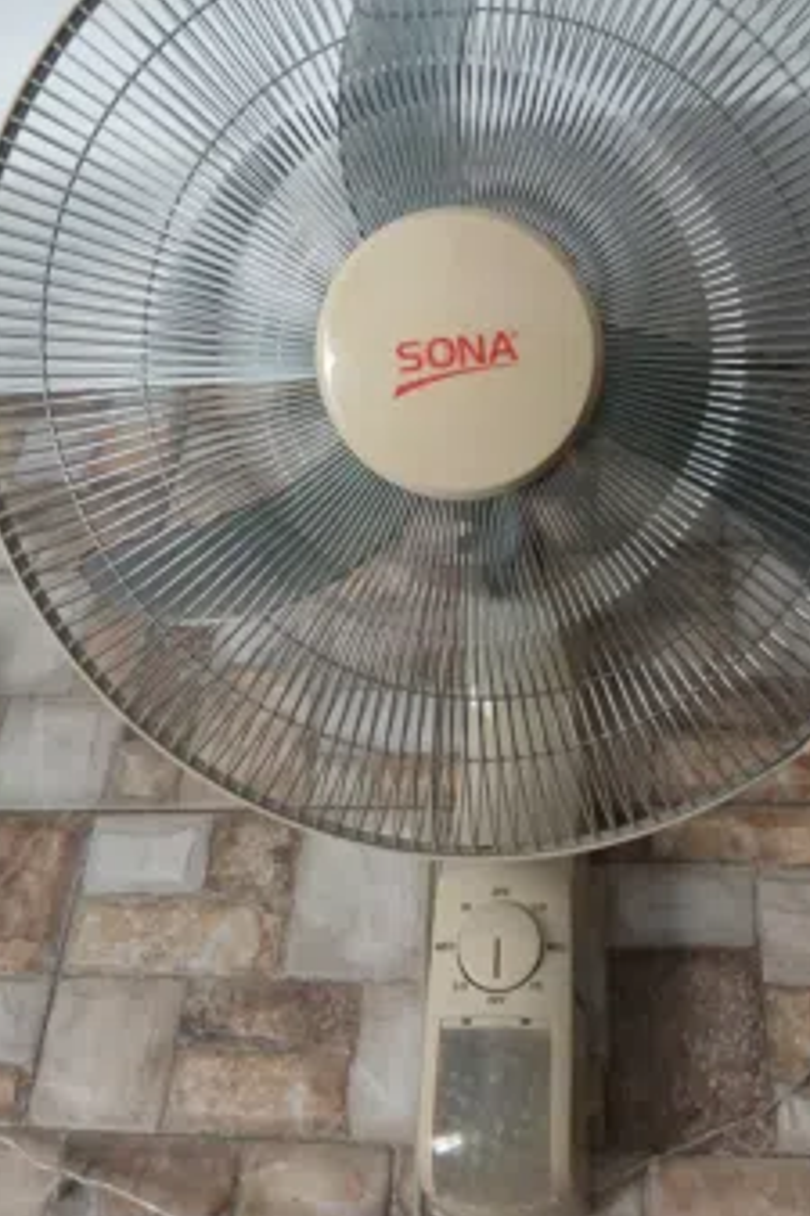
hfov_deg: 40.8
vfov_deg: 58.6
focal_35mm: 32
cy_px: 540
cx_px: 511
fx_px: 1081
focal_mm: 3.98
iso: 250
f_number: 1.8
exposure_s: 1/50
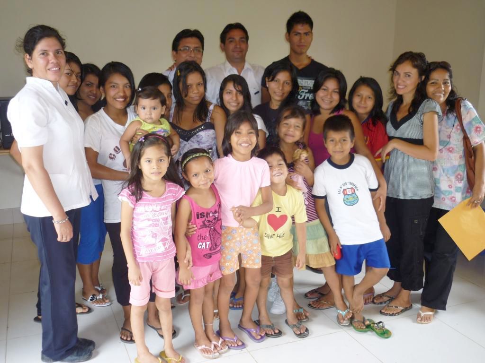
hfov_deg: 51.4
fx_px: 504
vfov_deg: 39.7
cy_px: 182
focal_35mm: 36
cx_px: 242
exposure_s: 1/30
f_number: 3
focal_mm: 6.4
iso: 100
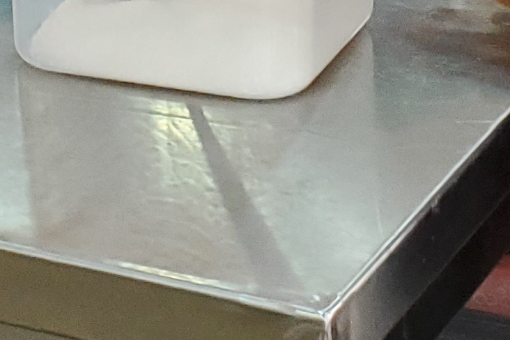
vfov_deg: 8.6
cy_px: -381
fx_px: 2111
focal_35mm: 149
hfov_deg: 13.6
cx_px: 47
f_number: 2.4
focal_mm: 4.3
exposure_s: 1/40
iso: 320
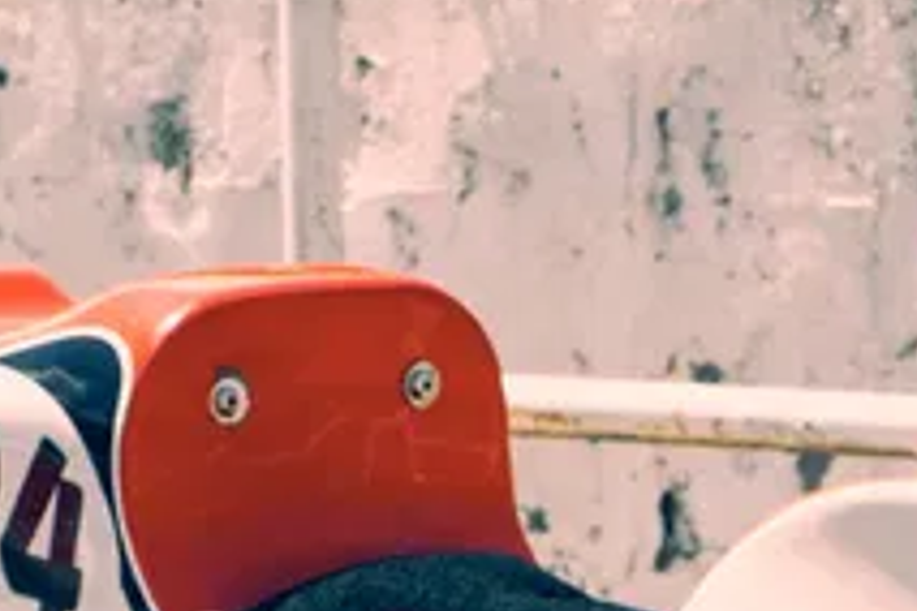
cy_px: 1536
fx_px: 7183
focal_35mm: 282
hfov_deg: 7.2
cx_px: 1223
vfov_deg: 4.7
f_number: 8
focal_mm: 33.2
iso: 200
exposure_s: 1/320
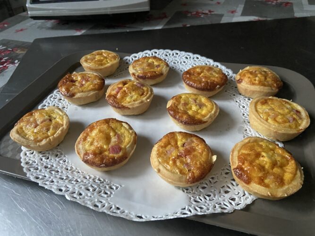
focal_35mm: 26
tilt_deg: -40.9
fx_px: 237
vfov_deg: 53.0
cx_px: 158
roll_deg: +1.4
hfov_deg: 67.3
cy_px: 118
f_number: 1.8
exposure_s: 1/29
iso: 800
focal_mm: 4.25
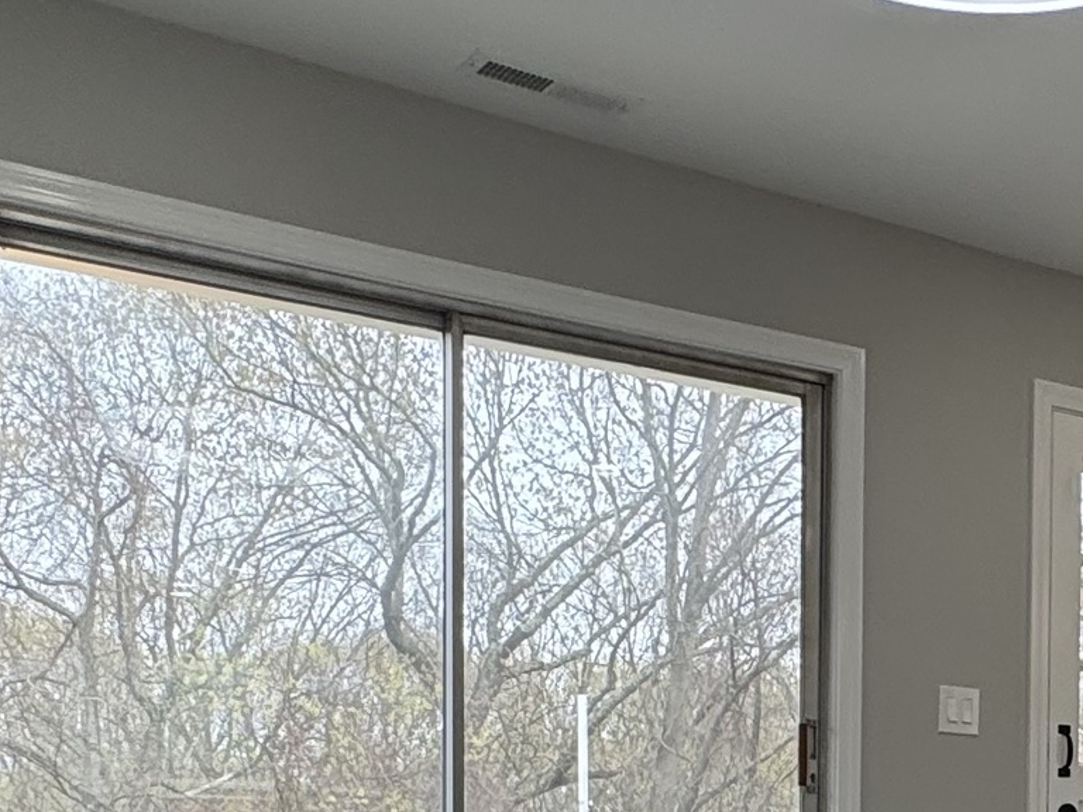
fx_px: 1752
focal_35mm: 56
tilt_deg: -1.5
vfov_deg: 24.4
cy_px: 885
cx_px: 1158
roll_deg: -0.9
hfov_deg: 31.0
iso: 64
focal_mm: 2.22
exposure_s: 1/120
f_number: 2.2
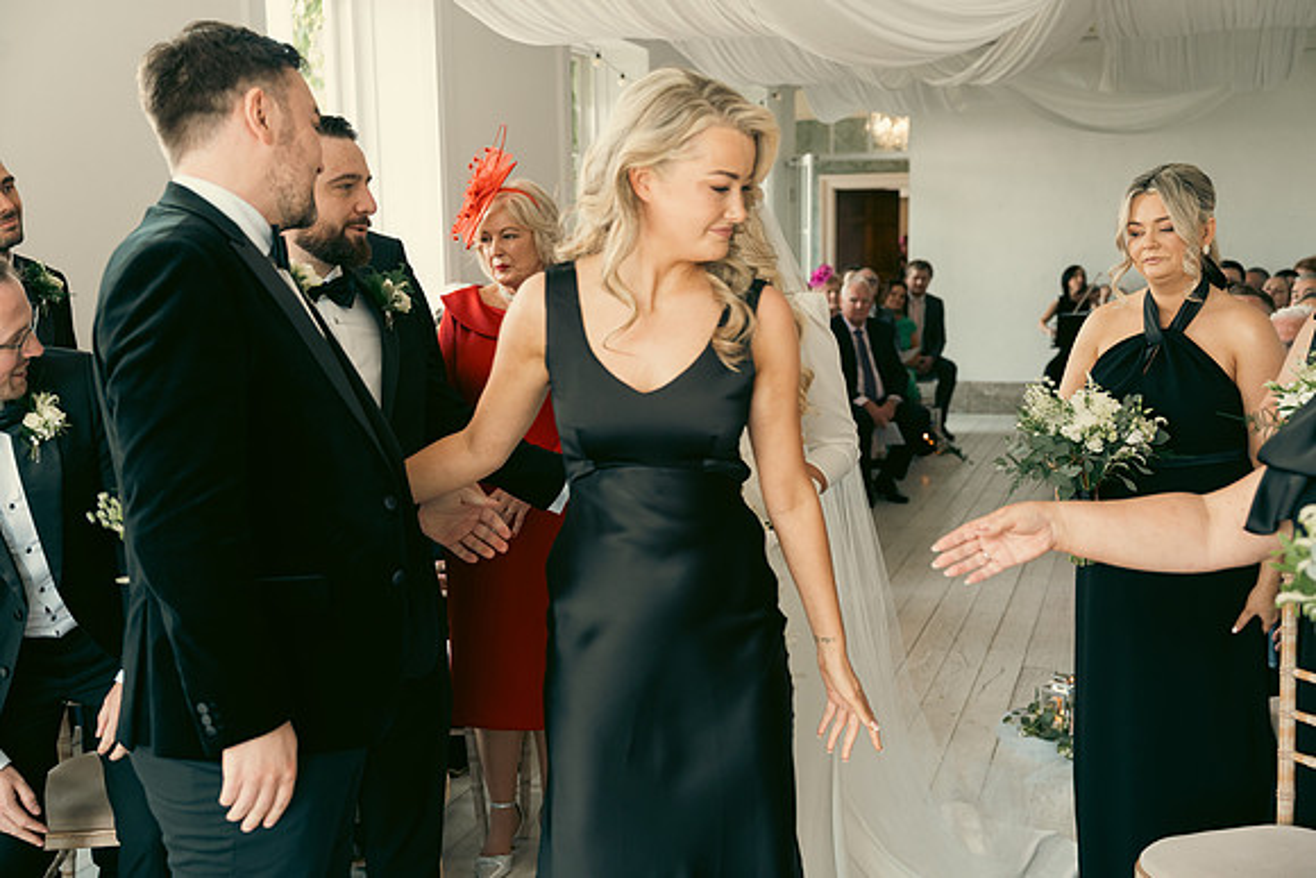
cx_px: 658
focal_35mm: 38
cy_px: 439
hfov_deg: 50.7
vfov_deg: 35.1
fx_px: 1389
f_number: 3.5
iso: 800
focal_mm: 38
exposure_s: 1/160
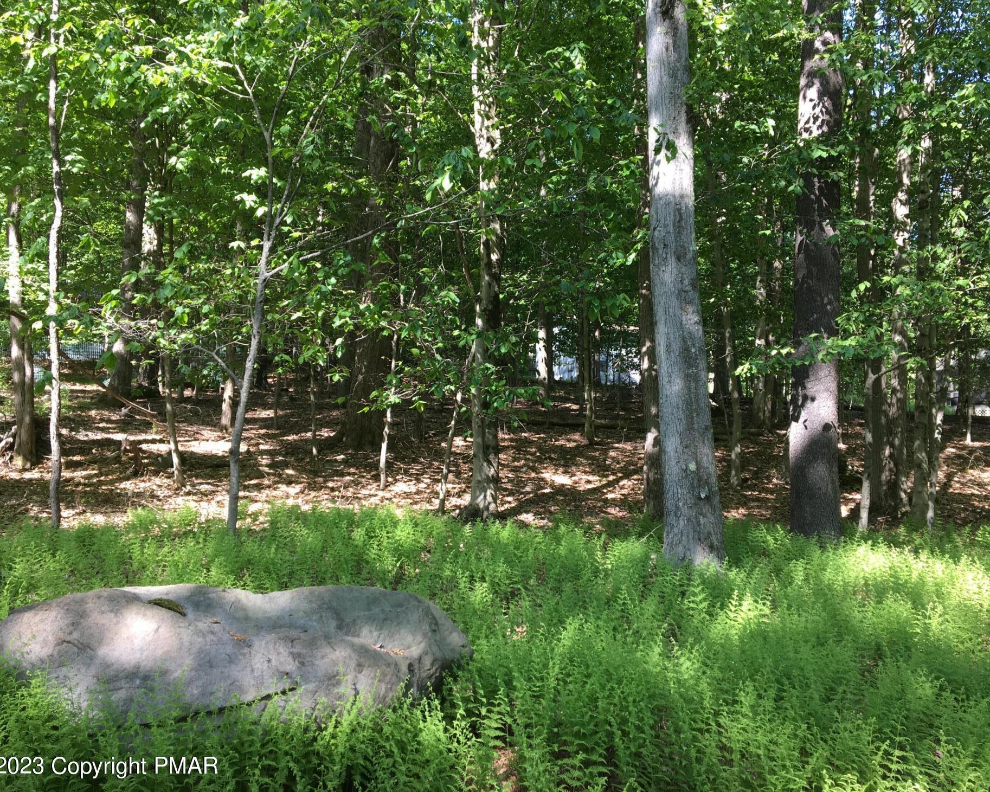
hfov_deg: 57.2
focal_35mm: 31
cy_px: 396
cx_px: 517
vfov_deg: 47.1
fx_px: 908
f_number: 2.2
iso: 25
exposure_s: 1/120
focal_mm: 4.15
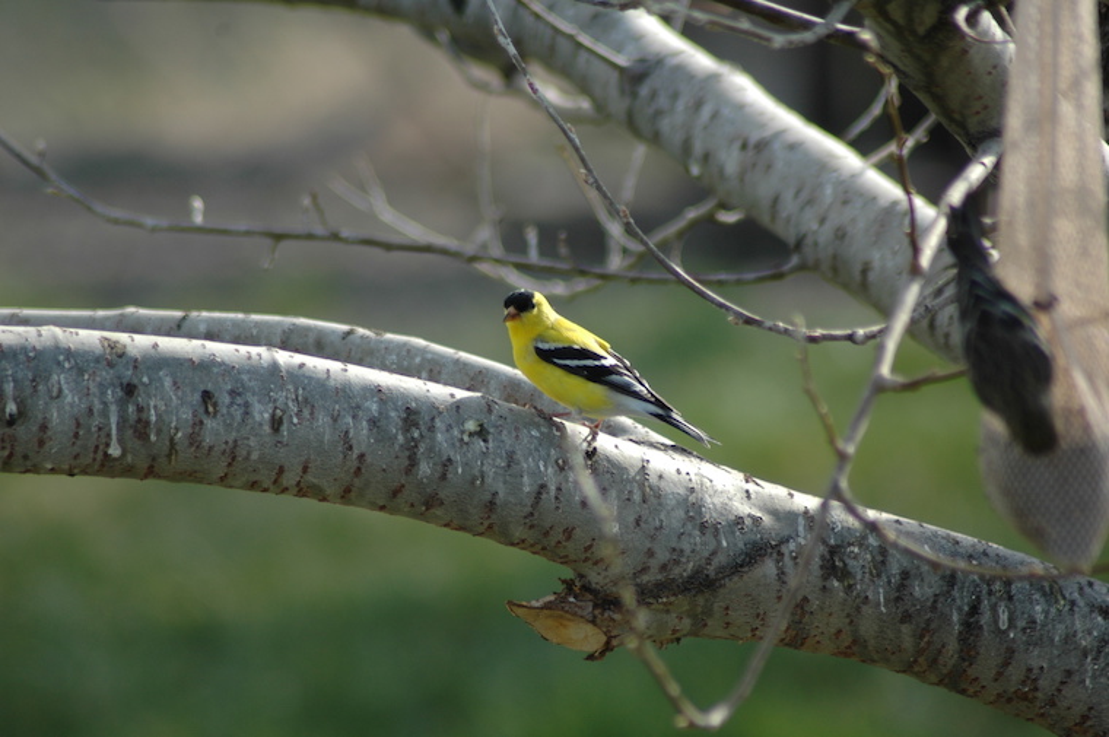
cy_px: 368
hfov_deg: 4.6
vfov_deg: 3.0
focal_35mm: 450
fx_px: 13847
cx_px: 554
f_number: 5.6
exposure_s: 1/250
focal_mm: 300
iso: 200
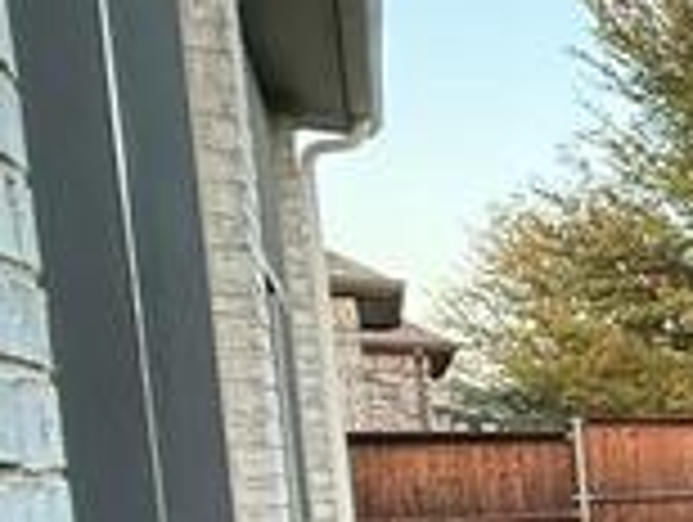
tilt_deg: -4.5
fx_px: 1163
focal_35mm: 58
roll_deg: +1.6
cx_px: 1436
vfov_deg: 24.0
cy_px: 540
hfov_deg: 18.4
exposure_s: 1/95
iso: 400
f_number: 2.2
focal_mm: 2.22
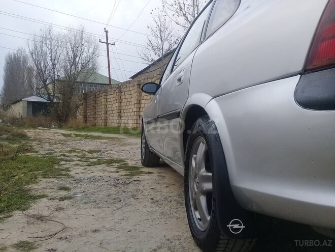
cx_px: 168
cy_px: 126
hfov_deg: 58.4
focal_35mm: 31
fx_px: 300
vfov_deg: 45.4
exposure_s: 1/345
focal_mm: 3.3
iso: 50
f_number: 2.2
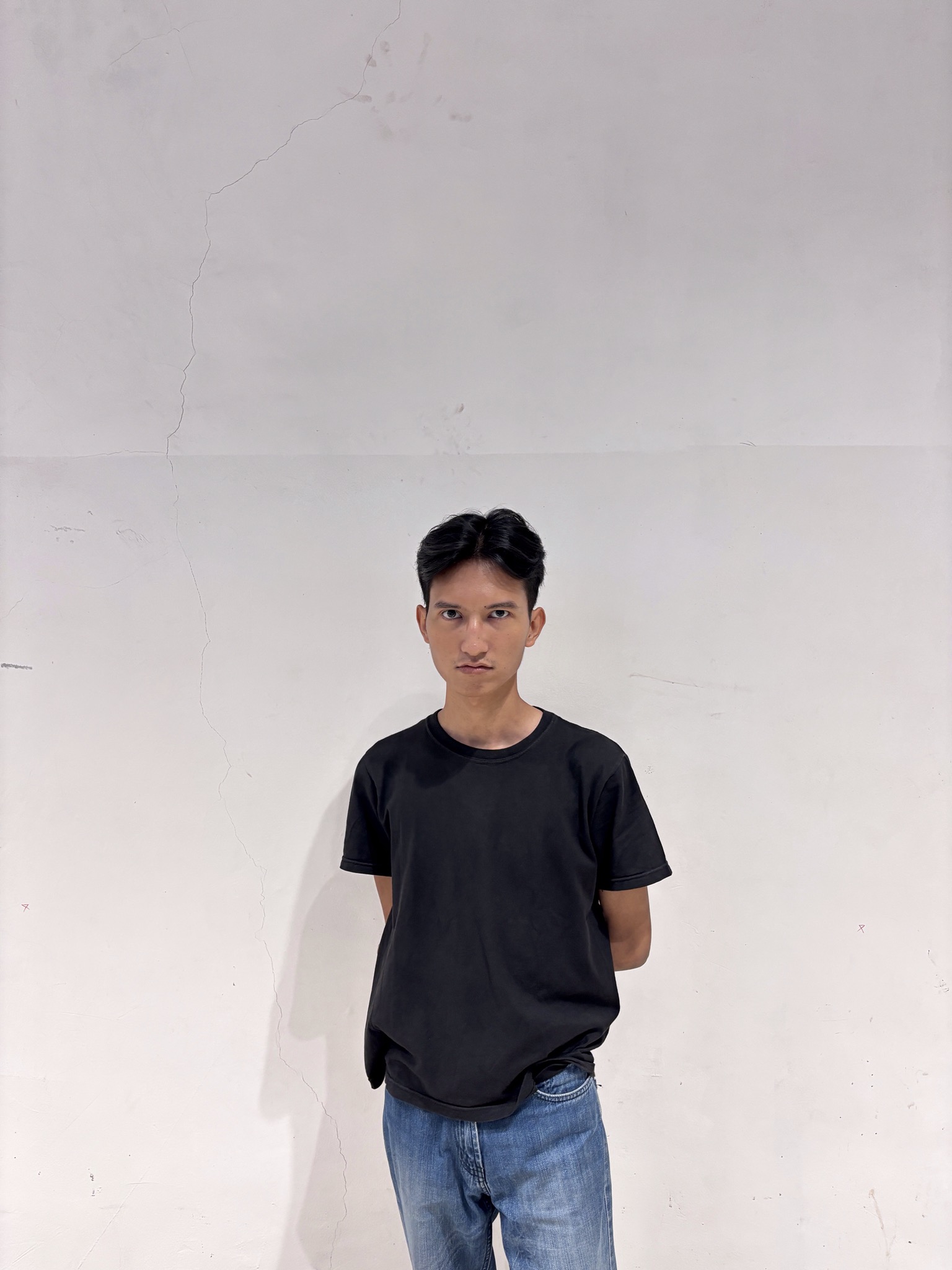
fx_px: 953
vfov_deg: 67.3
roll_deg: -0.8
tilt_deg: -0.4
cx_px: 476
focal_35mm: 26
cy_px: 635
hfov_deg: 53.1
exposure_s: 1/50
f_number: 1.6
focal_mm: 5.96
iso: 125
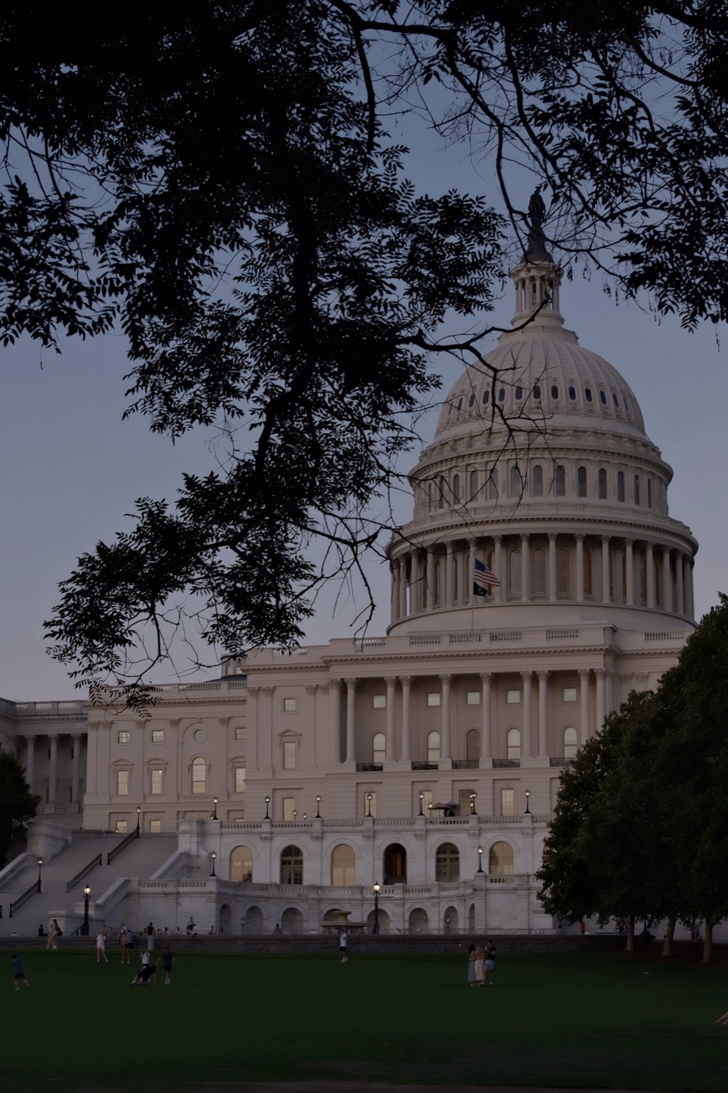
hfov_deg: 37.8
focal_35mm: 35
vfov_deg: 54.4
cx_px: 364
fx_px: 1062
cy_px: 546
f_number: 3.6
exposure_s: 1/140
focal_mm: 23
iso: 125
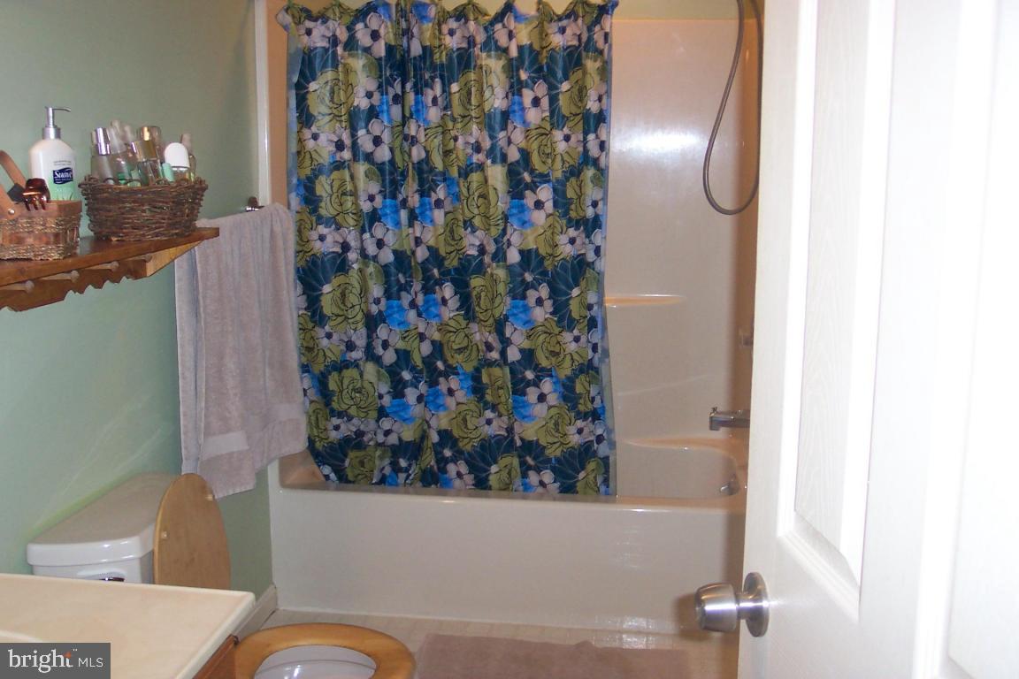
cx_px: 510
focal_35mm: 38
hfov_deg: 50.7
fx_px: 1076
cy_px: 340
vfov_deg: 35.1
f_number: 2.8
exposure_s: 1/30
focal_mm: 8
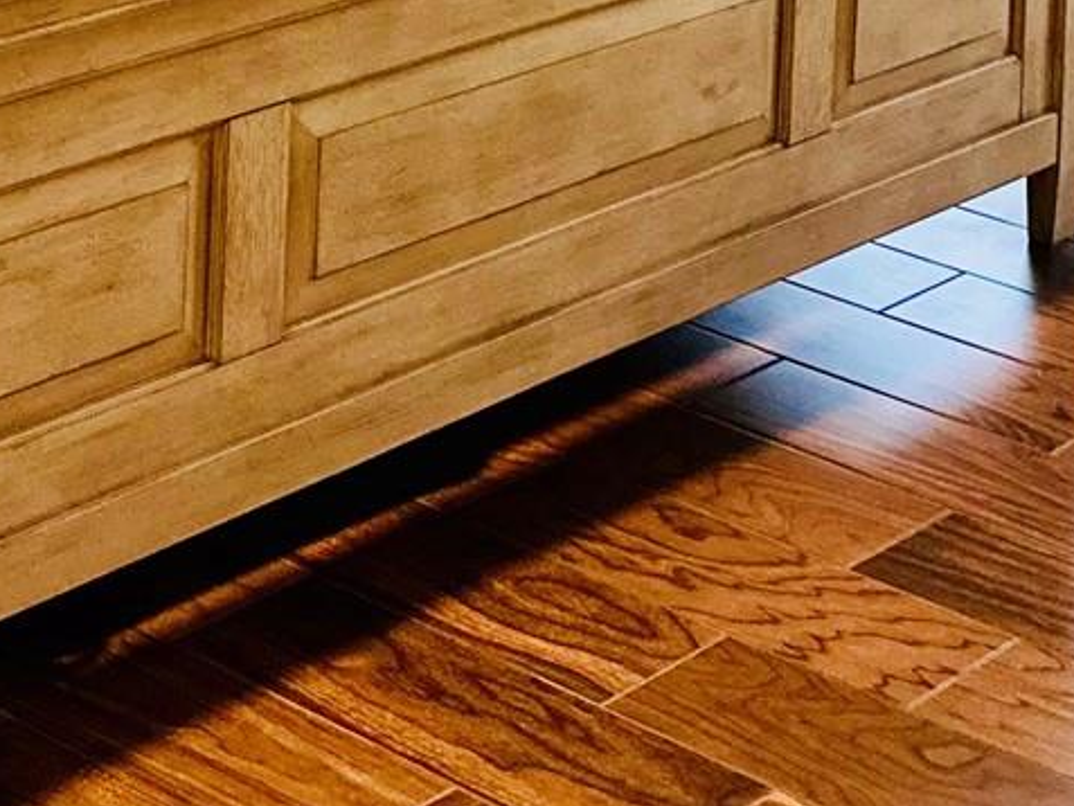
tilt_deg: -3.1
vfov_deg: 12.8
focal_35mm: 103
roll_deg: -2.4
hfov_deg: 19.0
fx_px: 3196
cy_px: -723
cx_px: 335
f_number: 1.78
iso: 160
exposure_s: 1/60
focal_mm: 6.86
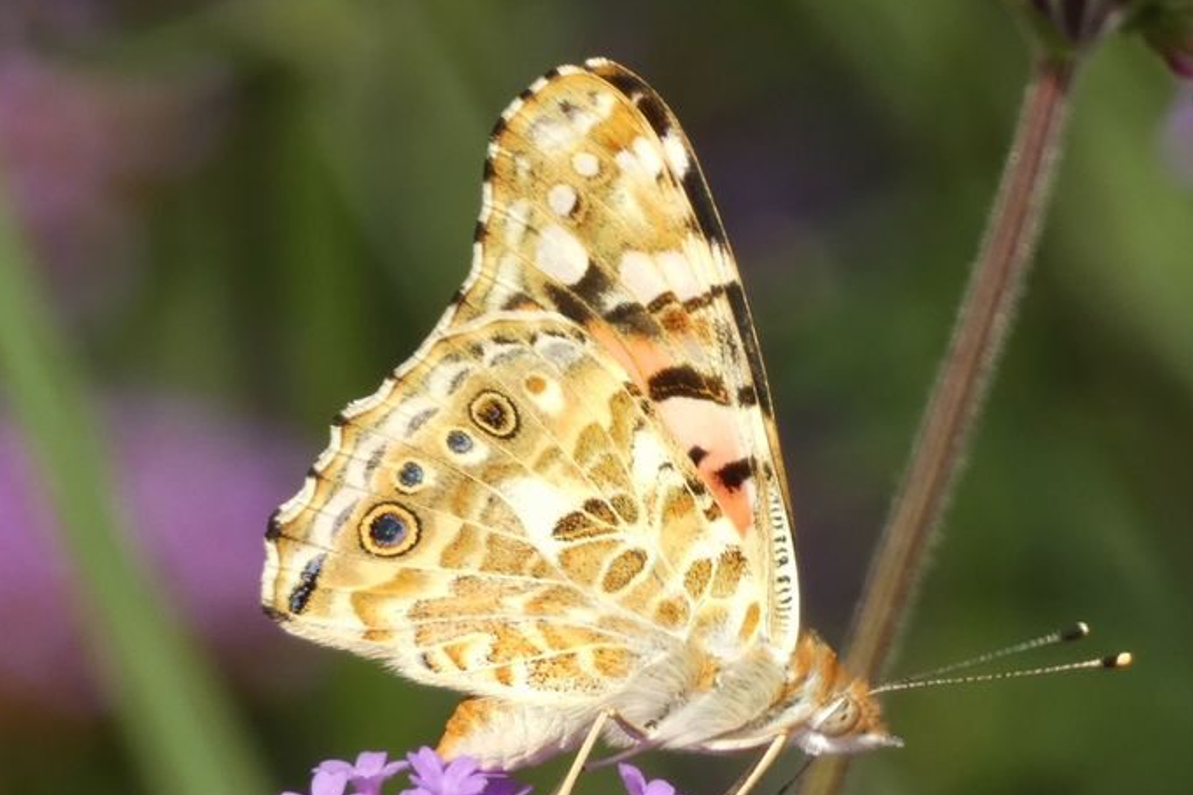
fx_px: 24421
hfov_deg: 2.8
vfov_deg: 1.9
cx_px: 646
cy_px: 468
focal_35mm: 737
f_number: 5.6
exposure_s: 1/125
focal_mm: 101.4
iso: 80
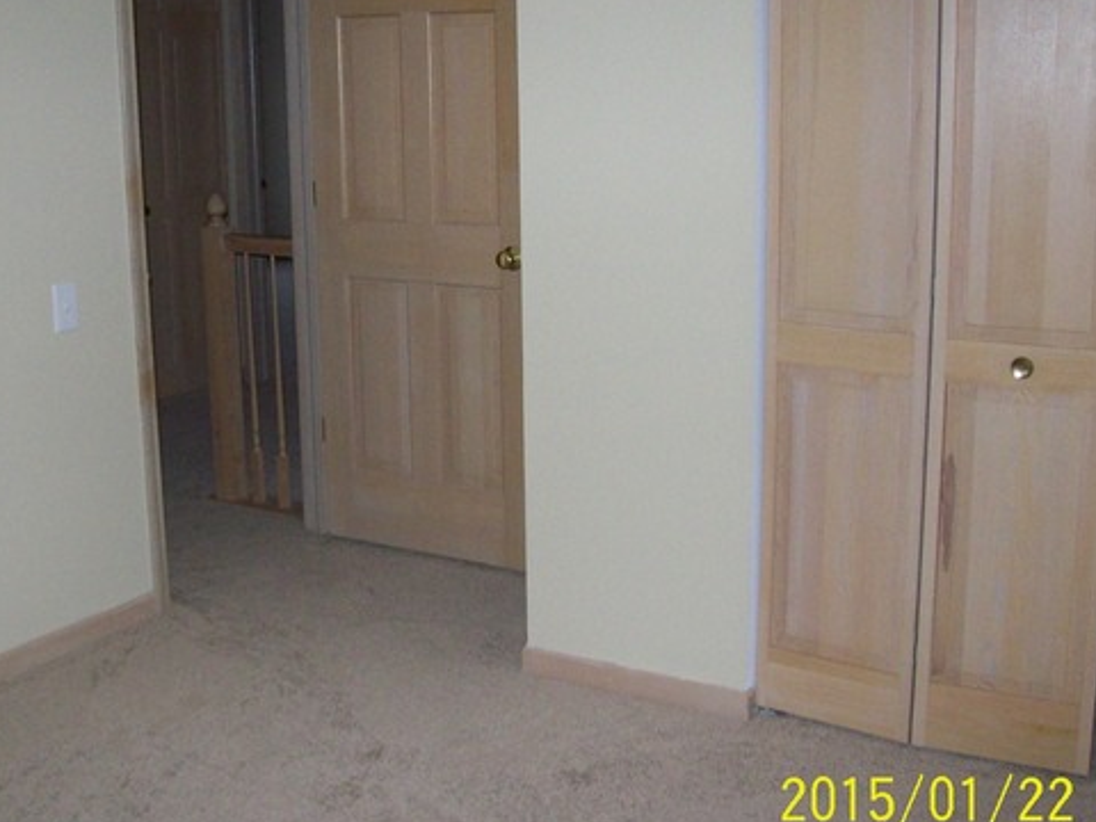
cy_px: 358
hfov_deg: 39.5
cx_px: 448
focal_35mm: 48
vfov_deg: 30.2
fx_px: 1520
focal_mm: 6
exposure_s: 1/64
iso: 200
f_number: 2.7
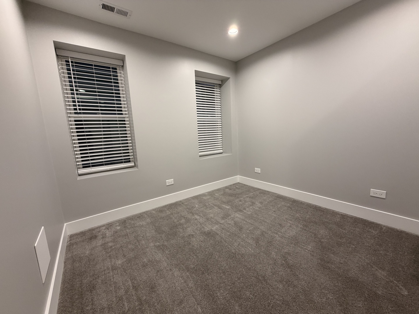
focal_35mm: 14
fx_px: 169
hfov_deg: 102.1
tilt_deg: -8.6
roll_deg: +3.2
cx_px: 210
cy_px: 157
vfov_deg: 85.7
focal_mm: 2.22
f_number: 2.2
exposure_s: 1/60
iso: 160
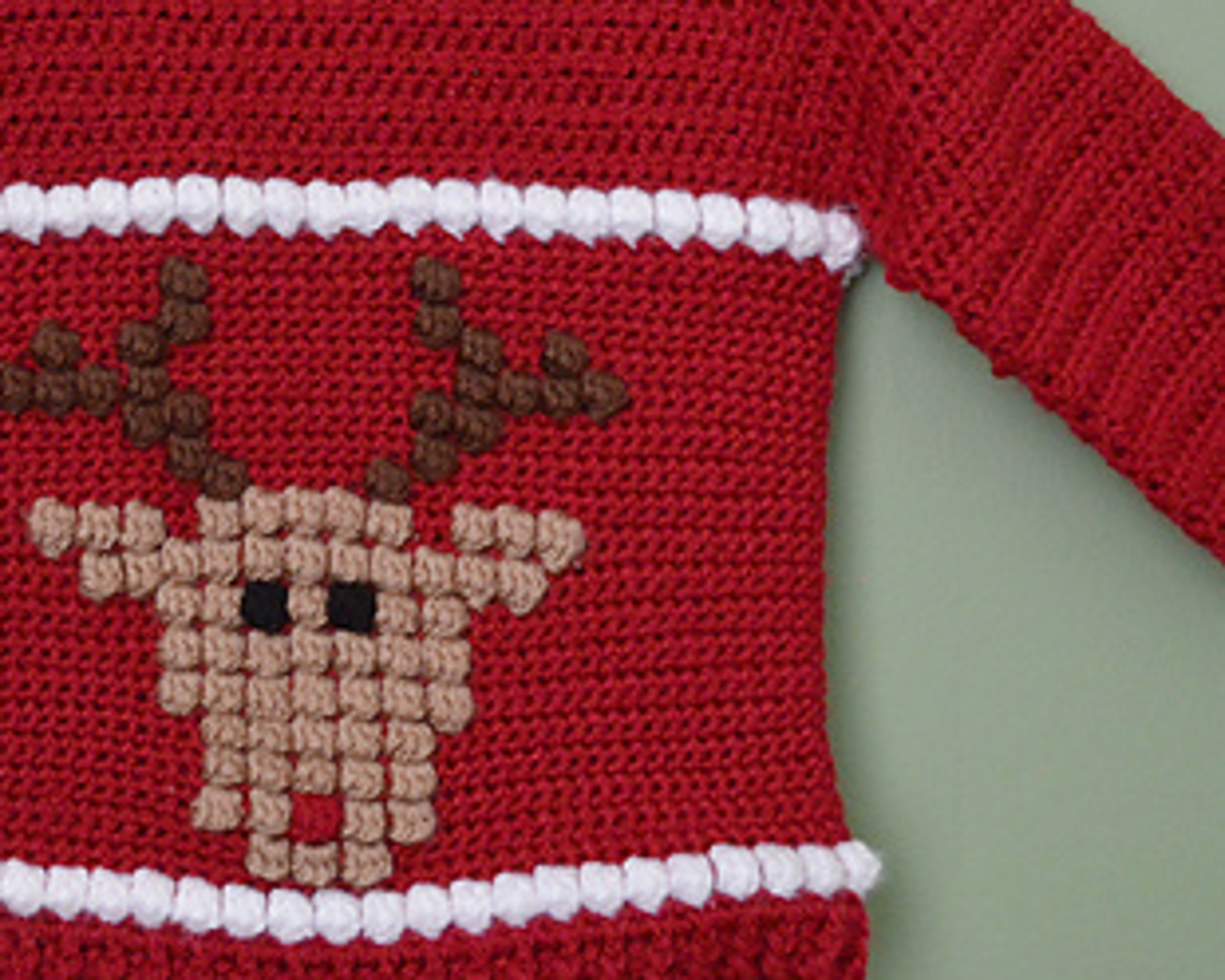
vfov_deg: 17.6
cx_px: 269
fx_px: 3154
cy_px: 371
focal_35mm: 87
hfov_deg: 21.7
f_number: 4.5
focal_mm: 30
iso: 3200
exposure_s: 1/8
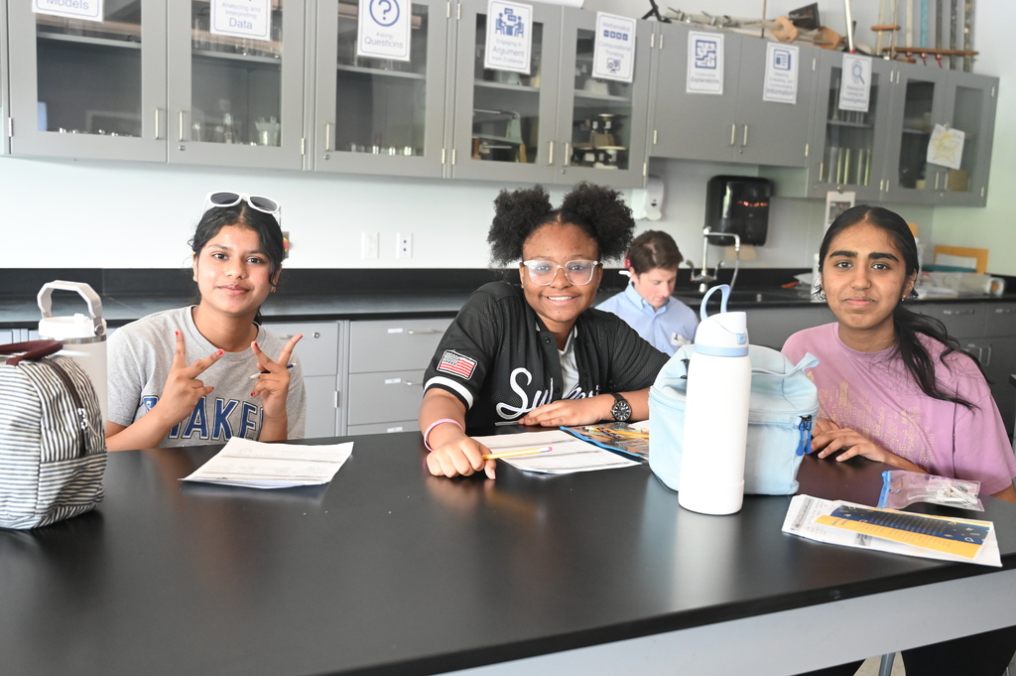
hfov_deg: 53.2
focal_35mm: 36
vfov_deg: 36.8
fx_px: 1015
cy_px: 338
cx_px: 508
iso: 4500
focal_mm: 36
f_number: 4
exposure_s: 1/60
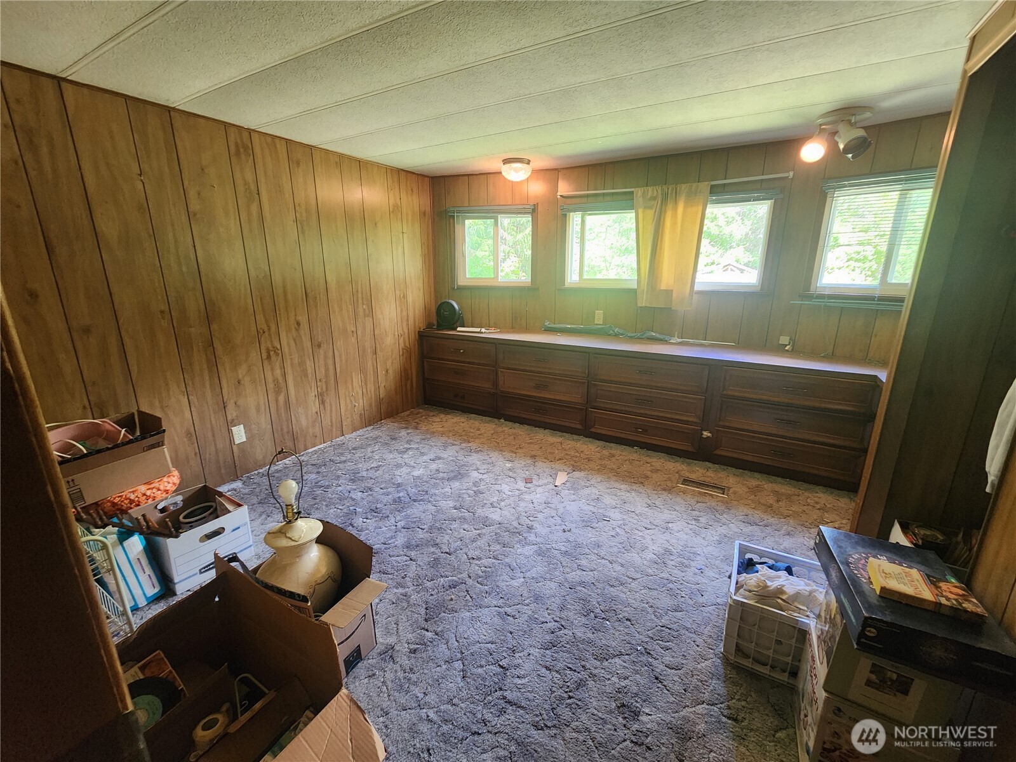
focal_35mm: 13
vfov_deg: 89.9
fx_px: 382
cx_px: 508
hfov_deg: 106.2
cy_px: 381
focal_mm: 2.2
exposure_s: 1/40
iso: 320
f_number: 2.2
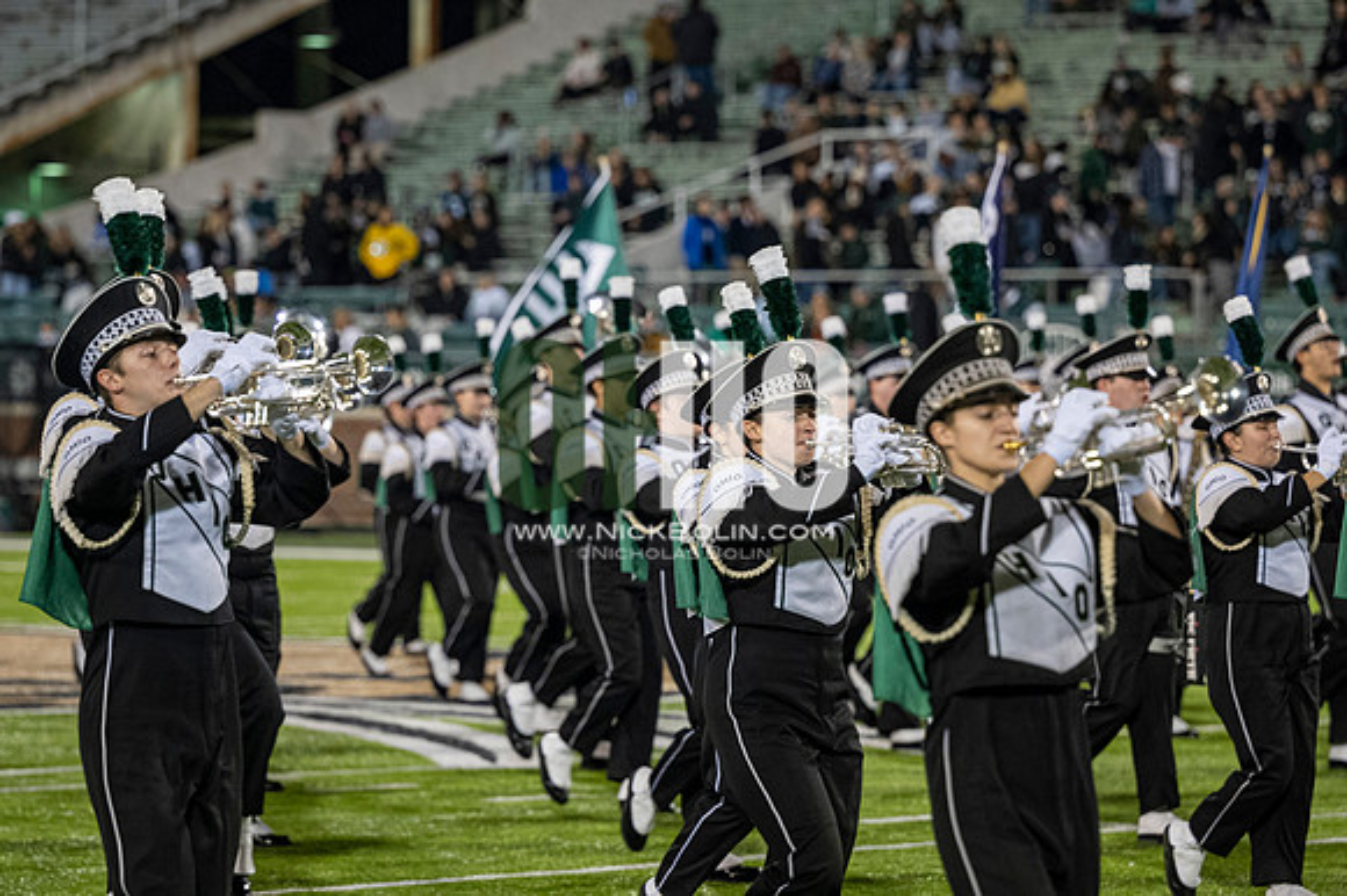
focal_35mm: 180
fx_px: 6731
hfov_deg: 11.4
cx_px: 674
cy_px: 448
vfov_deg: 7.6
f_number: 2.8
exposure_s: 1/500
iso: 1000
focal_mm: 120
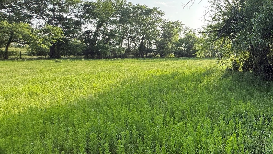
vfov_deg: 41.4
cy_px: 64
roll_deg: +0.0
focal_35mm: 28
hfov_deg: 59.1
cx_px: 240
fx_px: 203
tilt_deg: -1.7
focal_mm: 2.22
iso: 64
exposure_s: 1/494
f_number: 2.2
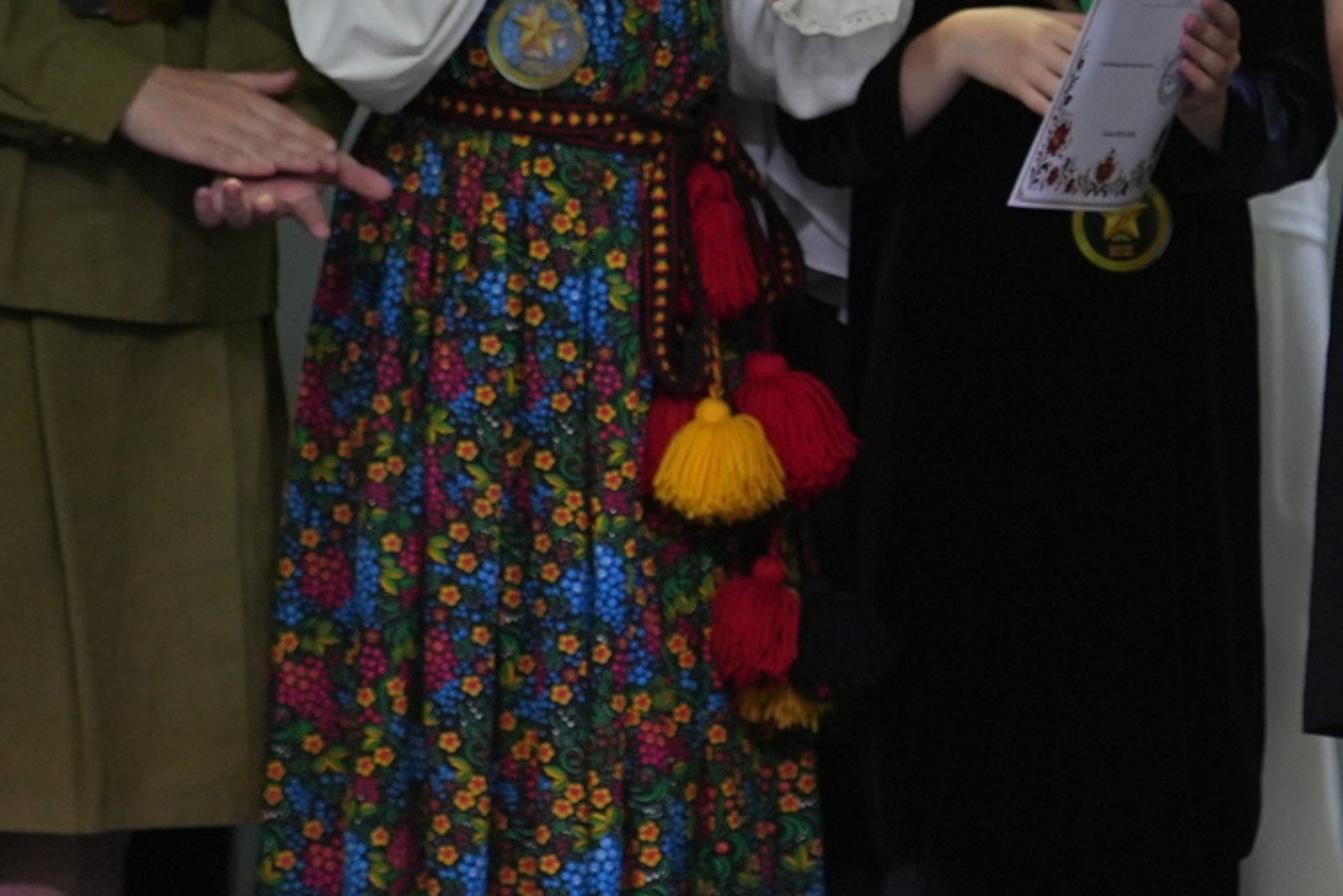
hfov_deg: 3.0
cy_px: -358
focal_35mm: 677
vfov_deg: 2.0
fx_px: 25254
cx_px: 1913
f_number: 2.8
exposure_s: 1/250
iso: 1000
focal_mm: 200
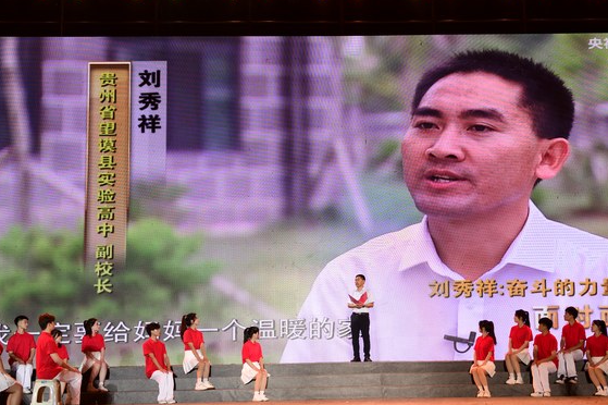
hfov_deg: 31.8
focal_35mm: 63
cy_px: 191
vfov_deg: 21.5
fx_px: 1063
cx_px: 362
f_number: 4
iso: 640
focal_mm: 44
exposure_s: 1/125
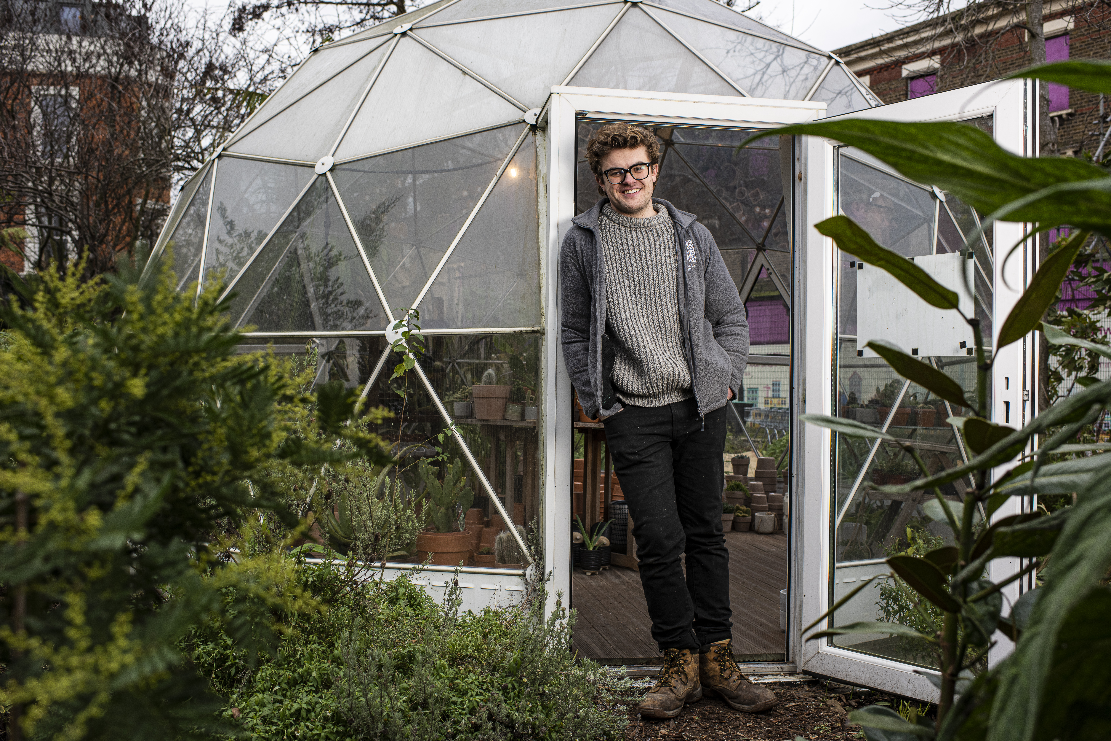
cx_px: 556
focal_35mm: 35
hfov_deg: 54.4
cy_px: 370
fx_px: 1080
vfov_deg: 37.9
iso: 200
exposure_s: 1/320
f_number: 5.6
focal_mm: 35
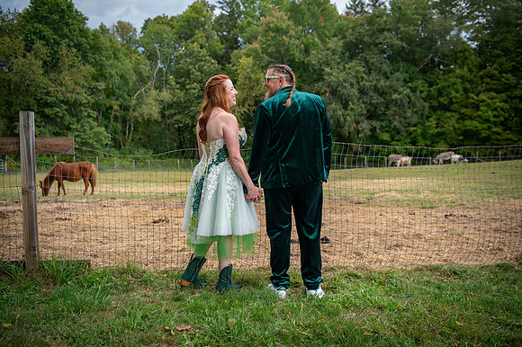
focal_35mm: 32
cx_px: 261
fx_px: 466
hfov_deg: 58.5
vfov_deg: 40.9
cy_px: 174
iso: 50
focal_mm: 32
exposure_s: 1/125
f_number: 3.2
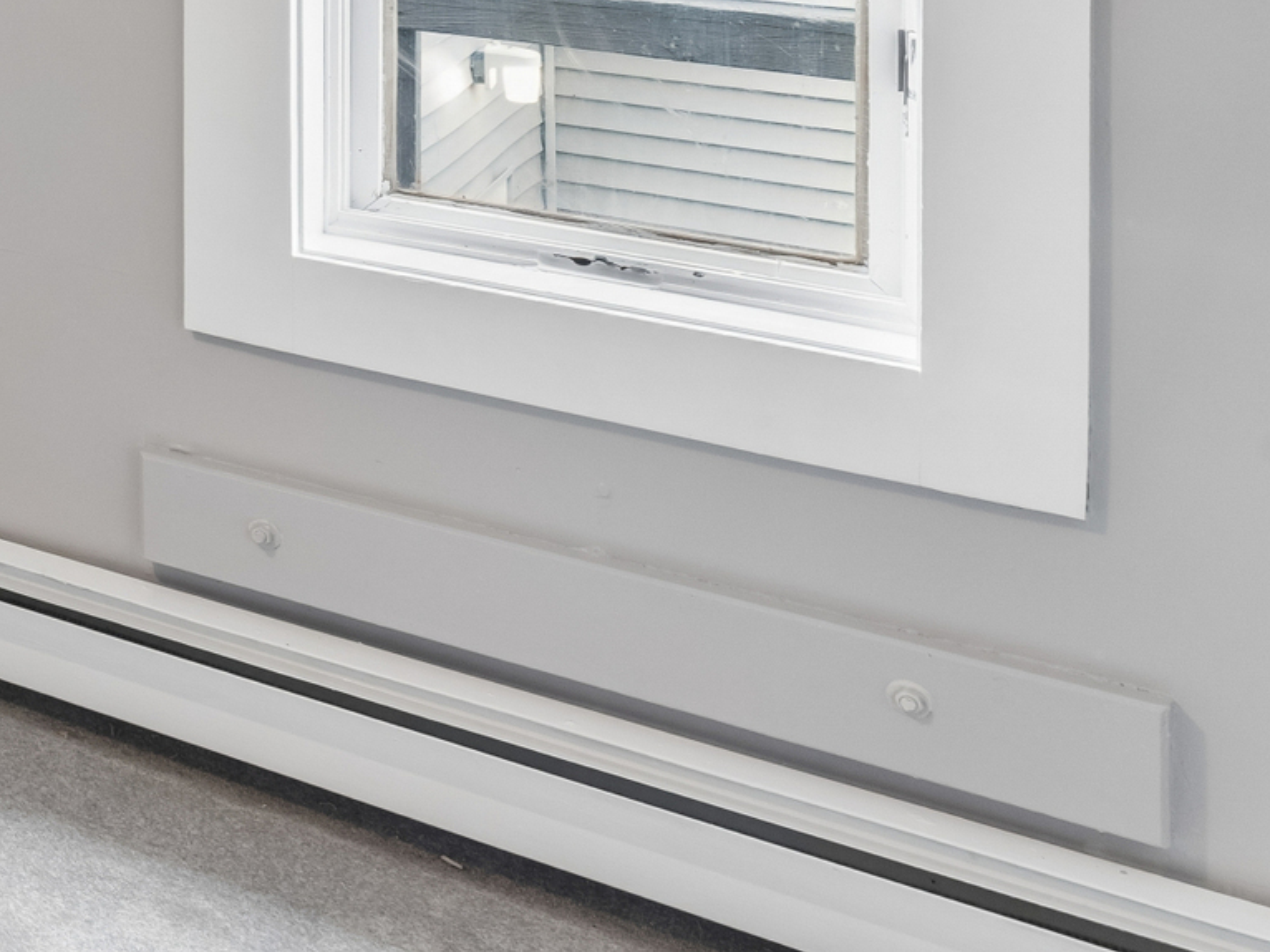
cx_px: -1016
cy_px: -408
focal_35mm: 54
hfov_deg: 21.9
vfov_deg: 22.8
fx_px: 1981
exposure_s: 1/2.5
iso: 400
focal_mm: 14
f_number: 13
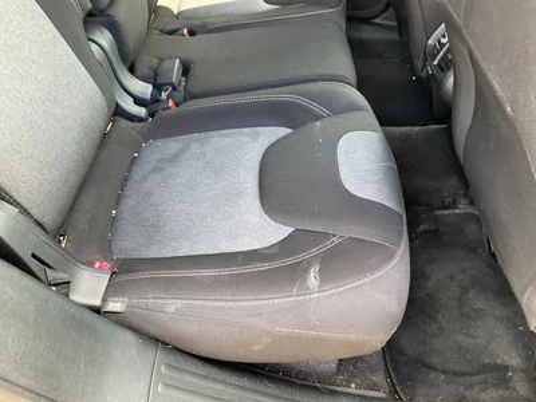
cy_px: 201
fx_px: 449
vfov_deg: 48.2
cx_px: 268
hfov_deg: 61.7
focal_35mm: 29
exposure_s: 1/60
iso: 100
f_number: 1.8
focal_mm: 3
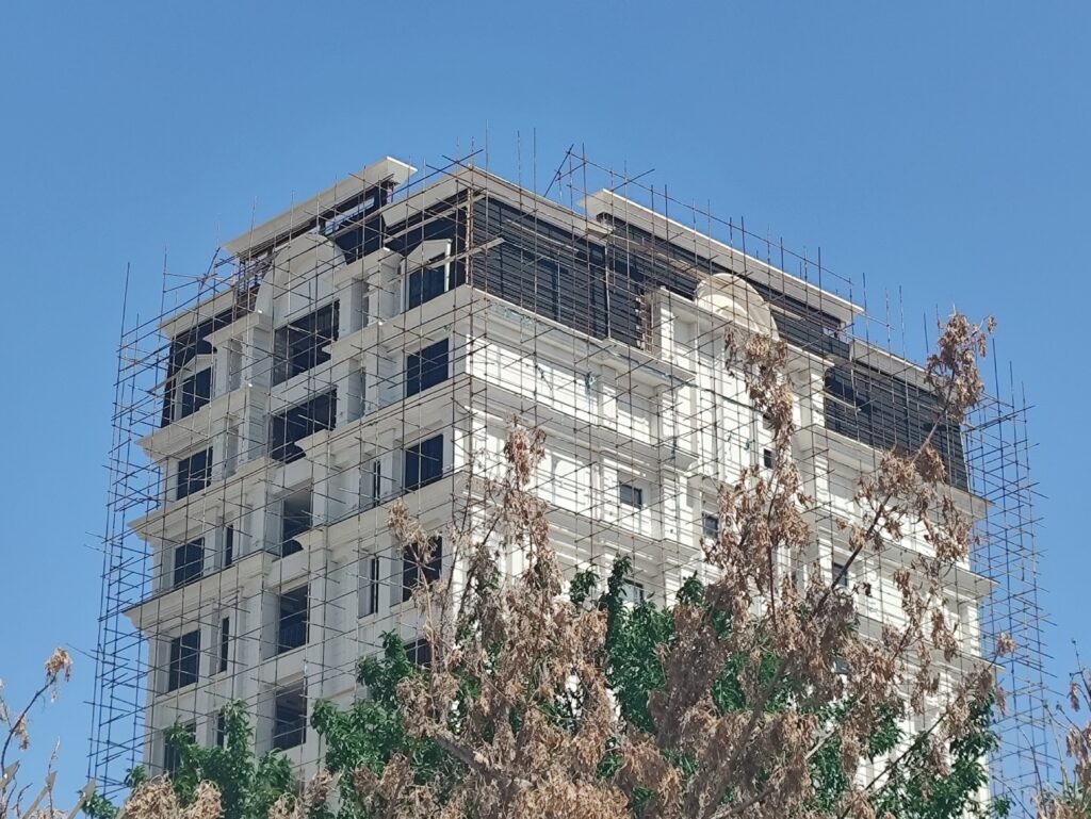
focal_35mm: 95
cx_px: 546
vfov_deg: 15.6
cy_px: 410
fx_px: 2996
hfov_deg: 20.6
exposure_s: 1/962
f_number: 1.79
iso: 50
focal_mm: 4.71
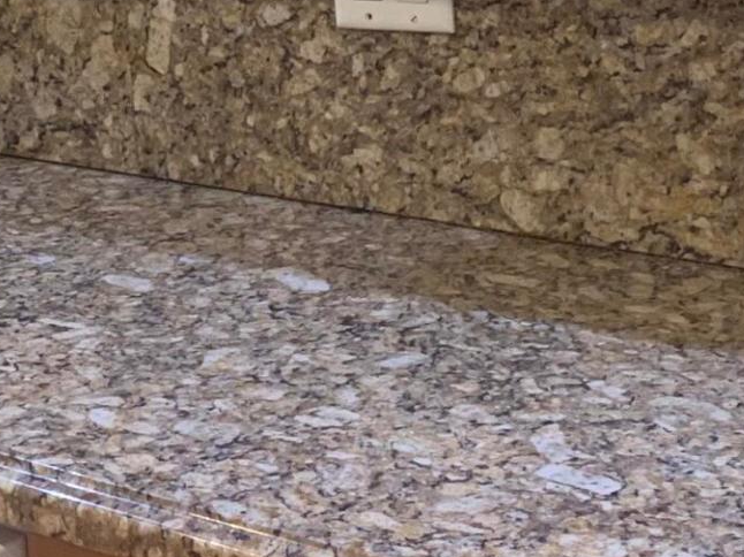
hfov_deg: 16.6
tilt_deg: -9.3
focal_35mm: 116
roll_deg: +4.5
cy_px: 20
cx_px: -36
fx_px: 2492
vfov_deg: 12.6
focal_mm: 4.25
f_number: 1.8
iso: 320
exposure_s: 1/60
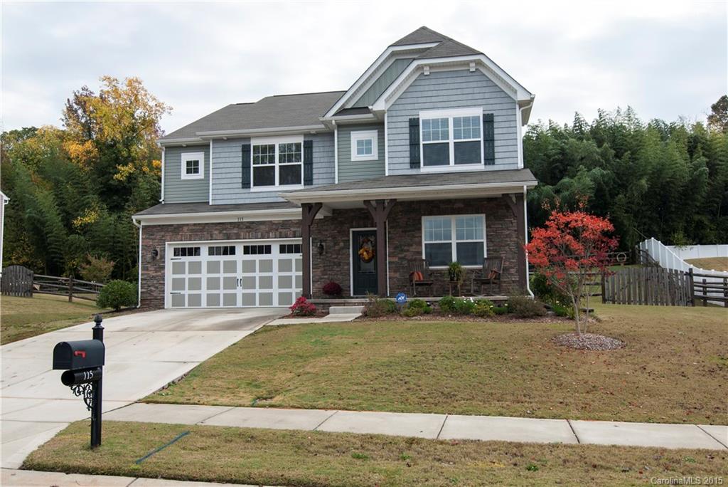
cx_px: 364
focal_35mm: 33
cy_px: 244
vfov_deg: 40.0
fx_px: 668
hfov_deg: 57.2
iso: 100
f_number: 8
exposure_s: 1/125
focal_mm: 22
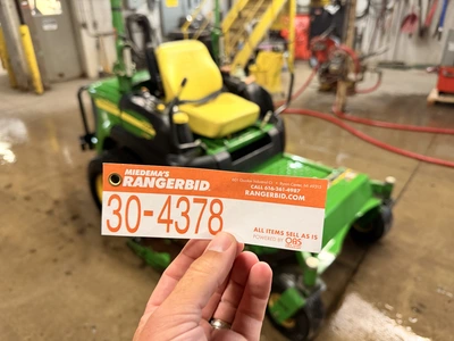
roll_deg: +2.5
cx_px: 227
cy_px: 170
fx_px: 315
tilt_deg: -25.5
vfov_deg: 56.8
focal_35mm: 24
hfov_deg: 71.6
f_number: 1.78
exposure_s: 1/60
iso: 400
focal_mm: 6.76
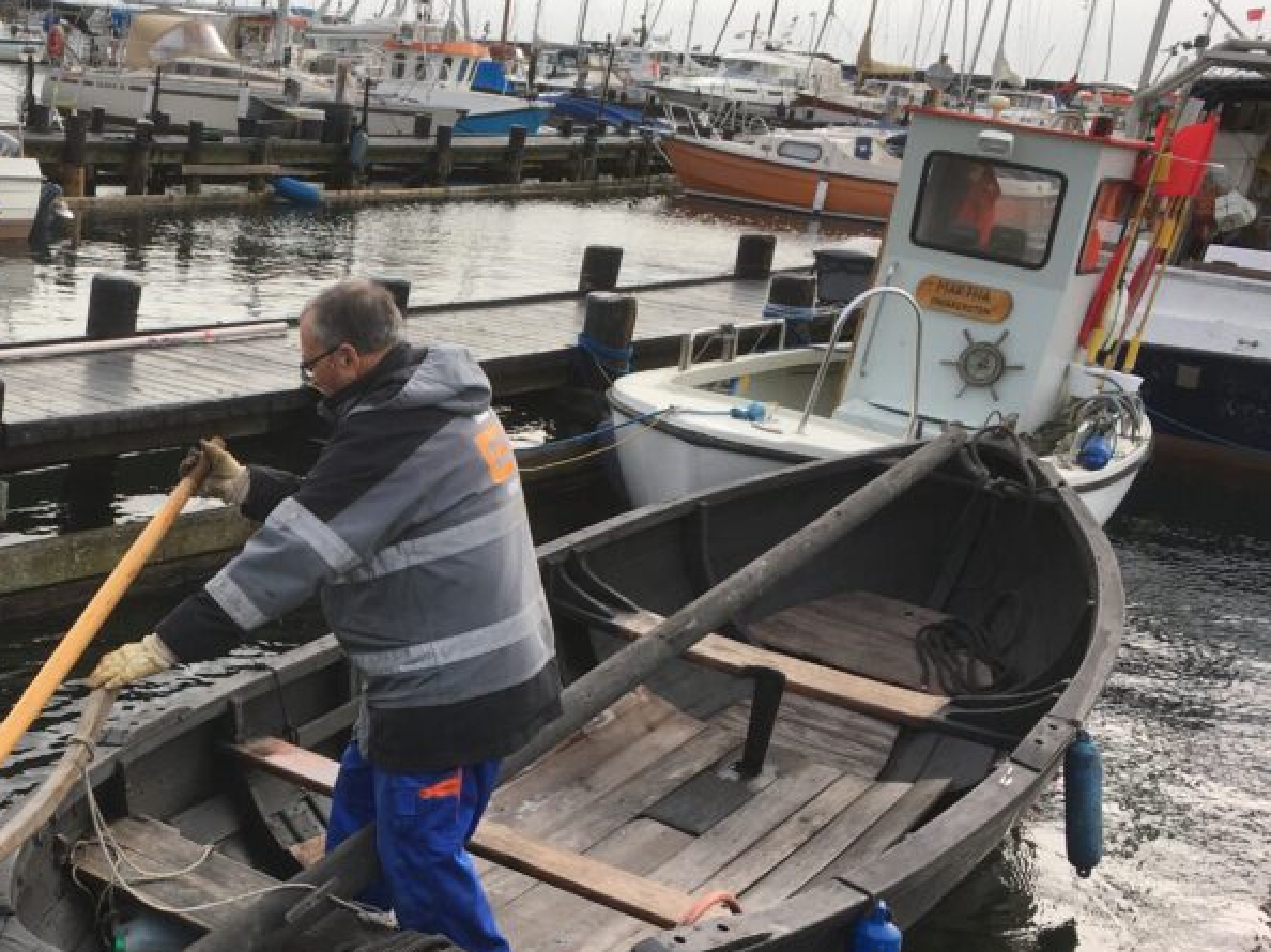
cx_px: 180
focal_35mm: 50
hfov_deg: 36.3
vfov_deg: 28.9
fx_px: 1835
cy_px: 640
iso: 25
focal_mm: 4.15
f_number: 2.2
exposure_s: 1/452
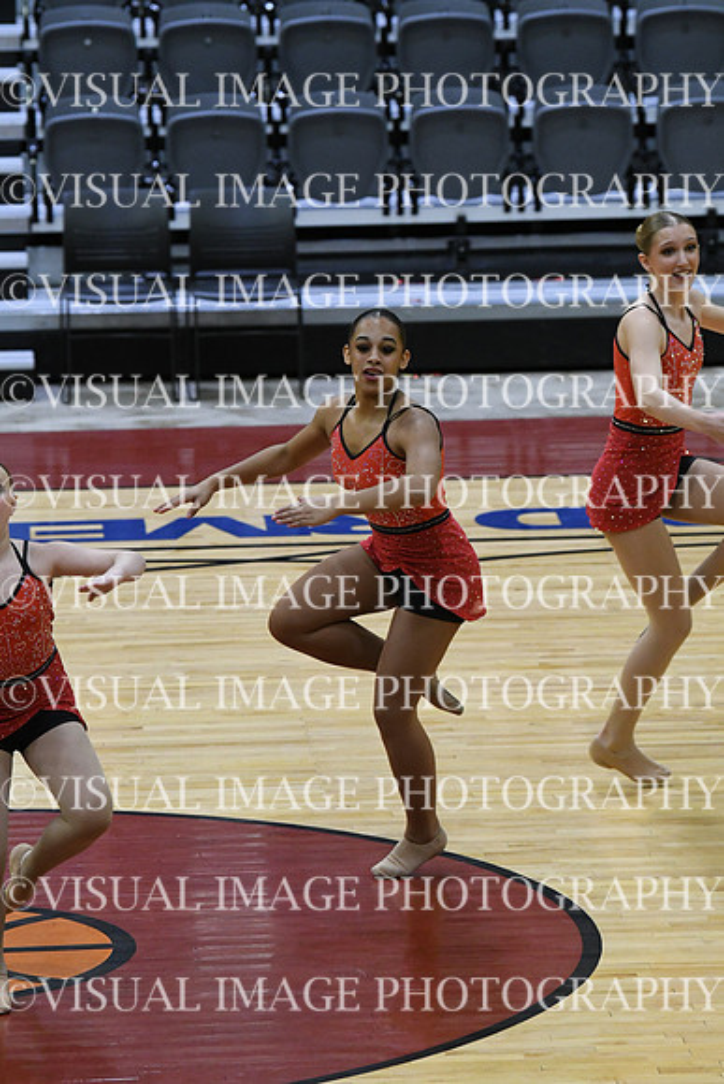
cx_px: 362
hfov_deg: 6.3
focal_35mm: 217
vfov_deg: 9.5
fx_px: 6542
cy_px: 542
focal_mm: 145
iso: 5000
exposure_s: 1/500
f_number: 4
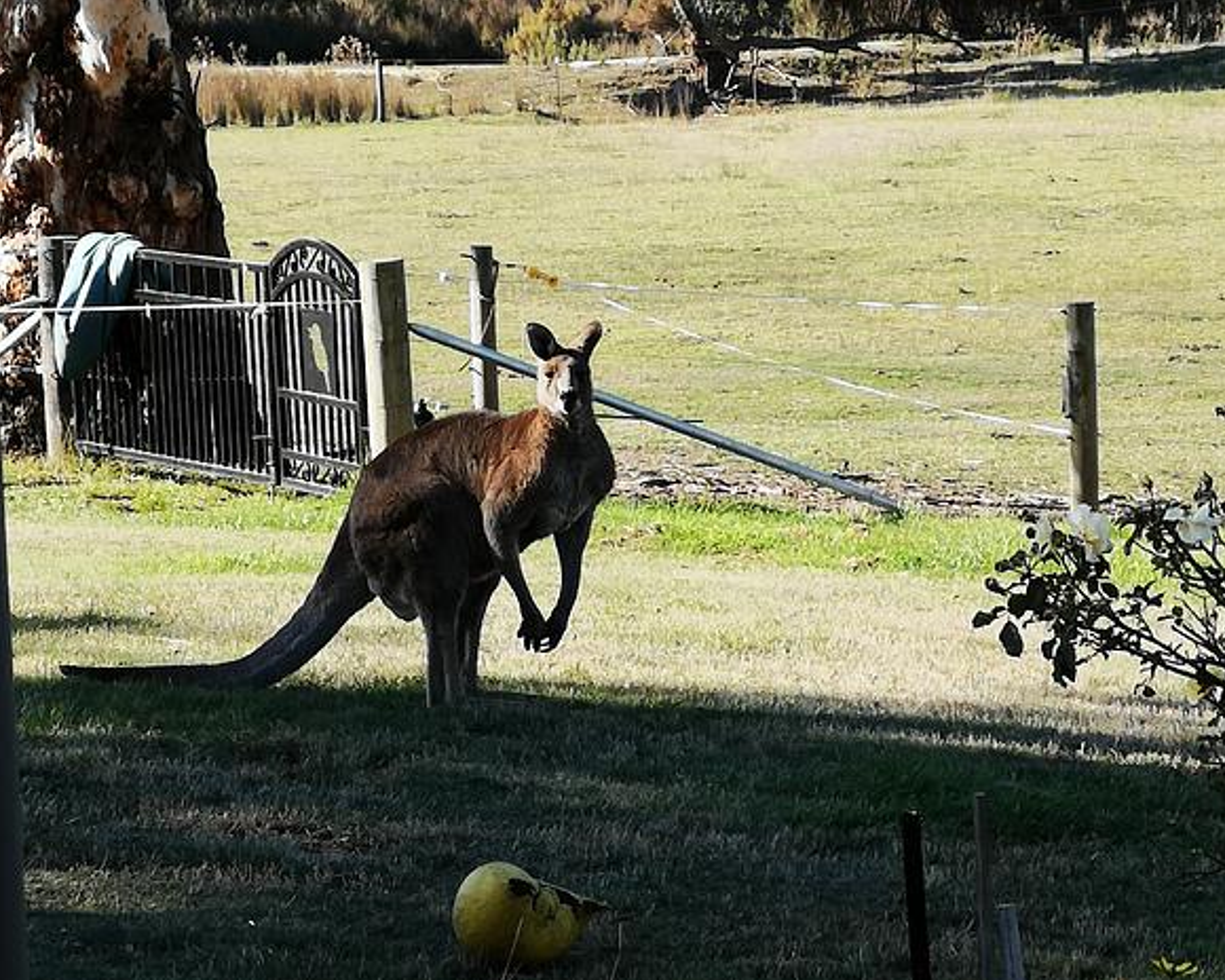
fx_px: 5112
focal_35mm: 141
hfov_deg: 13.7
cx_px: 651
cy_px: 491
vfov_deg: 11.0
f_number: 2.4
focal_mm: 7.48
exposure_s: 1/444
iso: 50
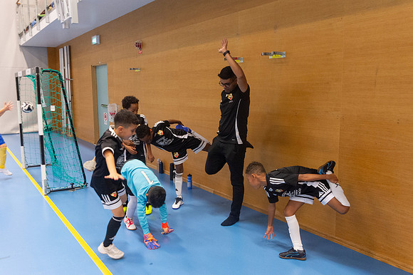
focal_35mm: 32
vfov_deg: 40.8
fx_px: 369
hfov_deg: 58.4
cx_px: 206
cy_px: 138
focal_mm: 31
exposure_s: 1/400
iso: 7200
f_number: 3.5
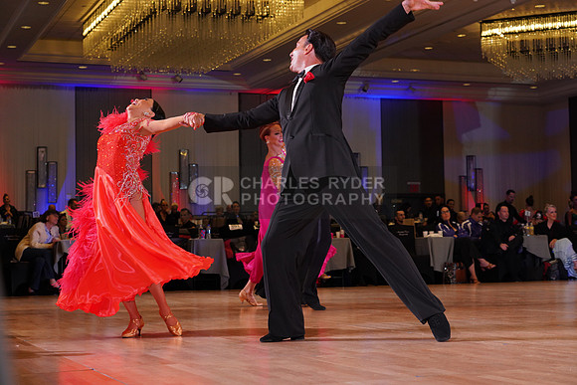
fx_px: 1042
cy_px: 192
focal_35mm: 65
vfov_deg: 20.9
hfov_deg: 31.0
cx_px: 288
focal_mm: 65
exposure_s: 1/160
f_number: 5.6
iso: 1600
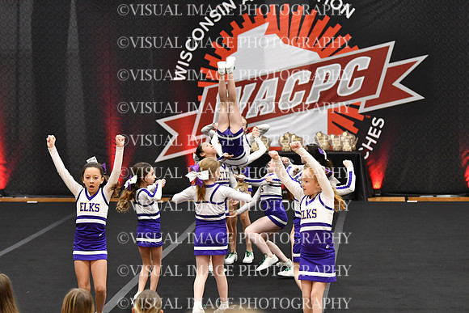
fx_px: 1655
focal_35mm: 127
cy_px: 156
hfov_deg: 16.1
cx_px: 234
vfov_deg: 10.8
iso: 5000
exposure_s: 1/800
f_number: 2.8
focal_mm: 85
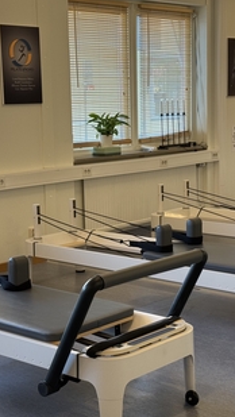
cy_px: 211
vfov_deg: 29.7
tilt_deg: -8.2
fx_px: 786
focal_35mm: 71
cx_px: 126
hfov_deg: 17.0
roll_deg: +1.7
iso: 100
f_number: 1.78
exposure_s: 1/65
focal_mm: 6.76
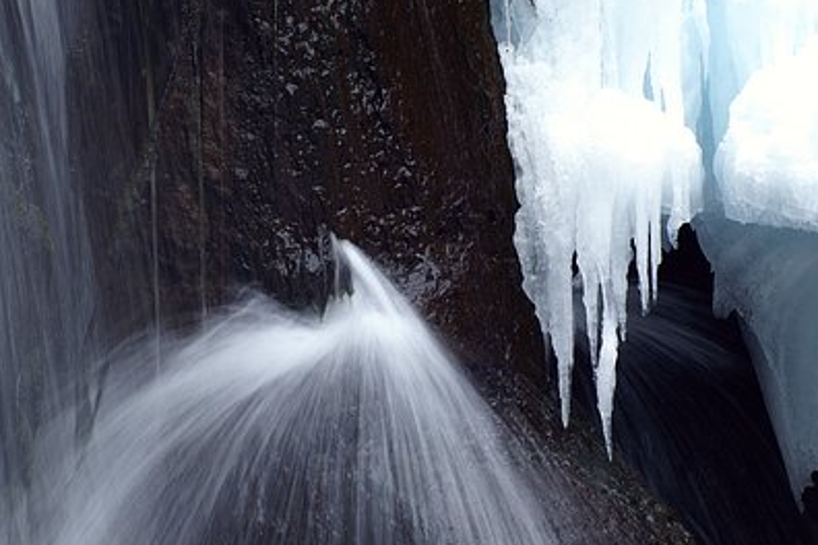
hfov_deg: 5.3
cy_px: 242
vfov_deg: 3.6
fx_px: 8793
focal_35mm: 387
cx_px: 413
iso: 100
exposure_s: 1/6
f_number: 18
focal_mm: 200
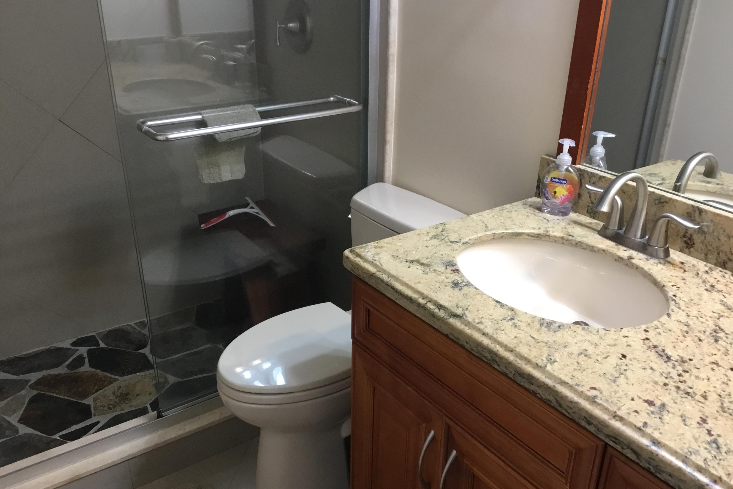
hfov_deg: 57.2
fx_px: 672
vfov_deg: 39.9
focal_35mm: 33
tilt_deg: -26.8
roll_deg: -1.9
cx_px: 369
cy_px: 268
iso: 80
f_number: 2.4
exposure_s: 1/30
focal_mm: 3.3
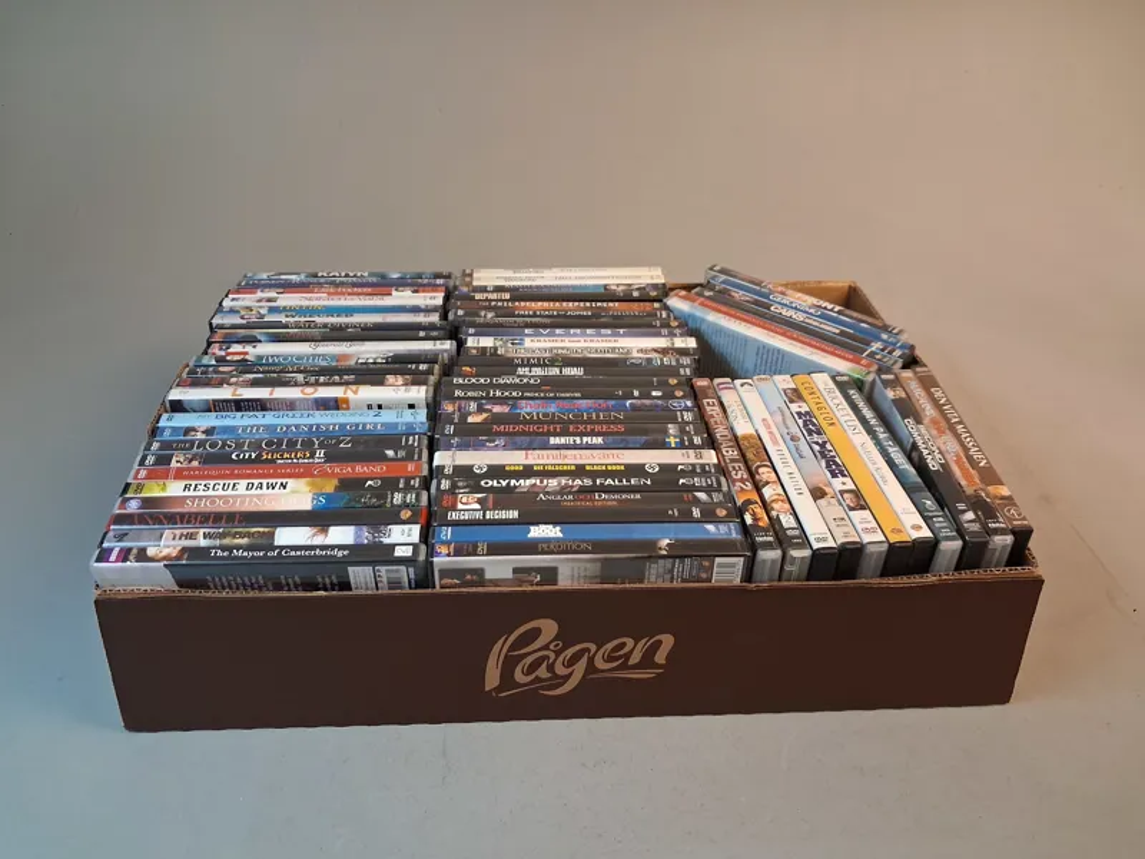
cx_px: 572
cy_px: 430
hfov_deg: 65.3
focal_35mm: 27
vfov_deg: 51.4
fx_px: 893
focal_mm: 4
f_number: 1.8
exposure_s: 1/50
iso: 320
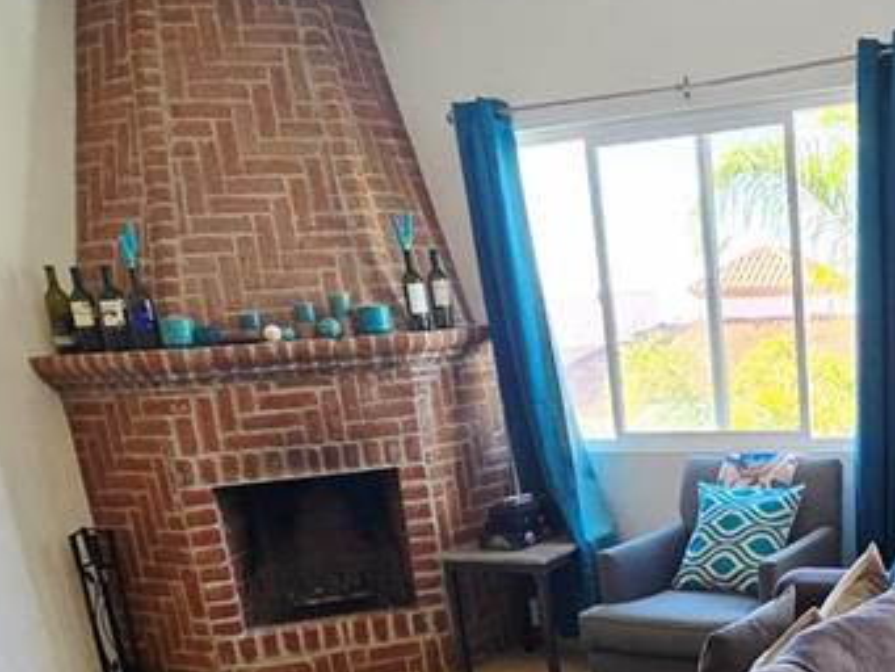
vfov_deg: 34.3
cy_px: 635
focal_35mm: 39
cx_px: 777
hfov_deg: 44.3
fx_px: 1009
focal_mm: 2.2
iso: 64
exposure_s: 1/120
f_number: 2.2
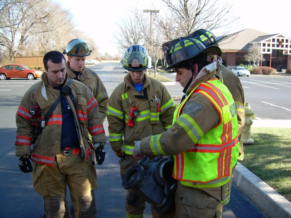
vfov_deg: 37.7
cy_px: 109
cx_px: 146
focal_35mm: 38
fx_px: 319
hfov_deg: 49.0
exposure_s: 1/162
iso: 50
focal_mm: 6.3
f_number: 2.8
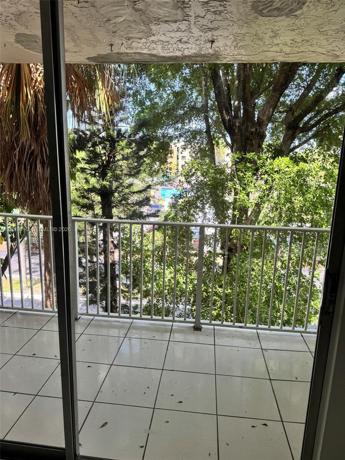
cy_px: 230
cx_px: 172
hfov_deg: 56.8
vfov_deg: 71.6
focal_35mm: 24
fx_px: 319
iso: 80
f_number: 1.78
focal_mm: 6.76
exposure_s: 1/338
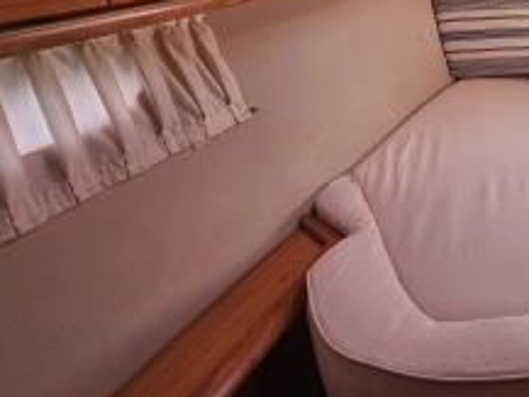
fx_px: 505
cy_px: 62
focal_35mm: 33
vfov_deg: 40.6
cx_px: 551
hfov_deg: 45.0
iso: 50
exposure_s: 1/140
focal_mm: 2.2
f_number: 2.2
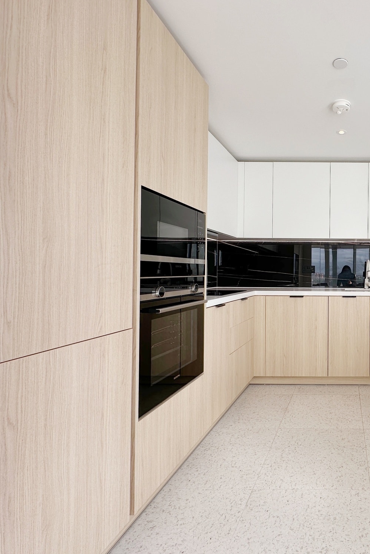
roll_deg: -0.2
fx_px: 308
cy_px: 269
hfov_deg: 52.9
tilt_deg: +1.1
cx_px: 344
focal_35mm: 20
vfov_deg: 84.0
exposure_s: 1/165
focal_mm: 2.22
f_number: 2.2
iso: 40
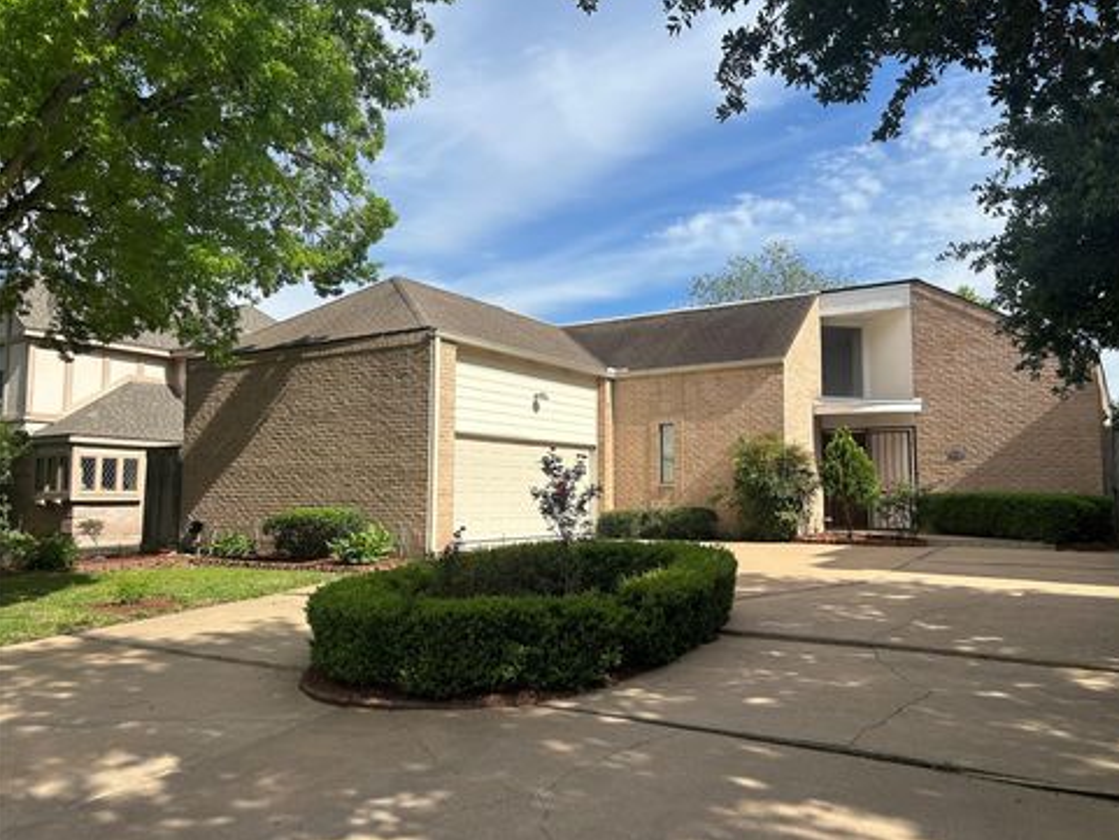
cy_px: 411
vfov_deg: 51.4
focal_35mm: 27
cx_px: 579
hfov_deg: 65.3
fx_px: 873
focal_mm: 5.7
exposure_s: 1/4831
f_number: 1.5
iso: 50
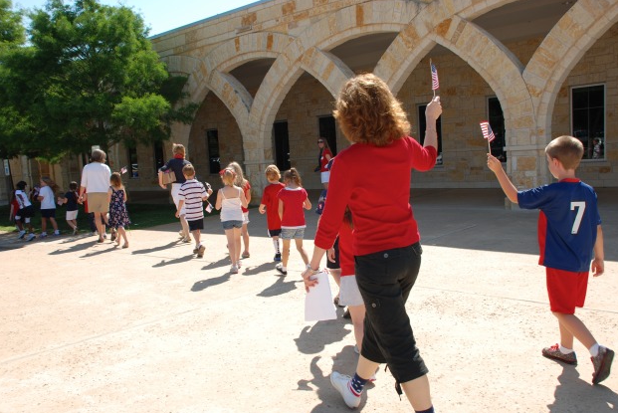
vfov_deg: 38.9
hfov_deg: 55.8
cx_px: 312
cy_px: 210
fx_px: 584
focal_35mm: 34
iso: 100
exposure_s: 1/200
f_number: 6.3
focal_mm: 22
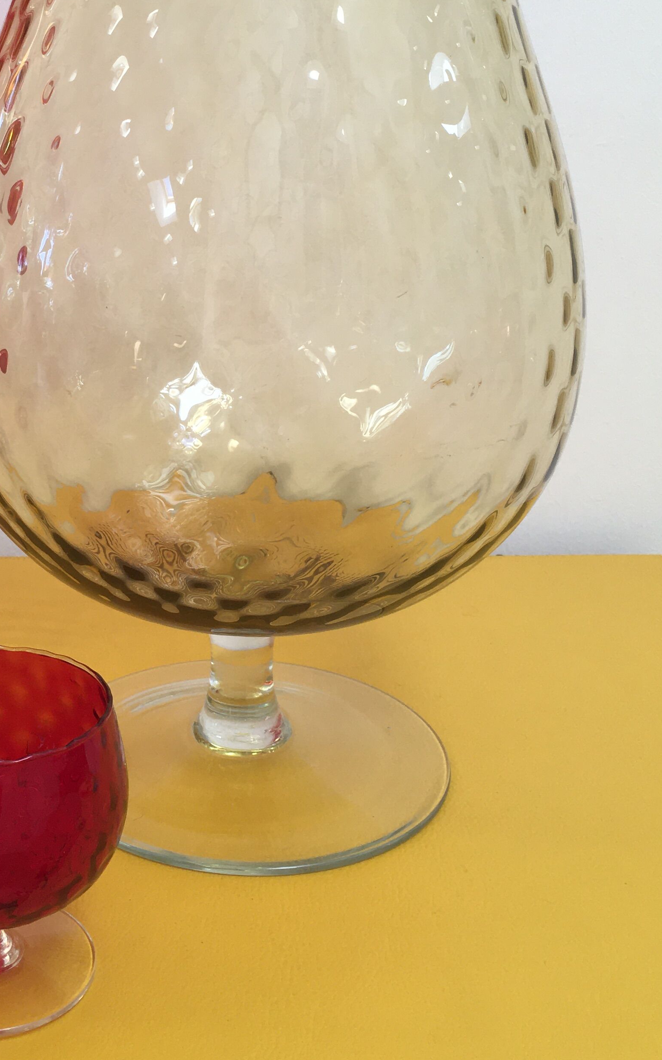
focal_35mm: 50
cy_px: 372
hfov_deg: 25.4
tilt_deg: -15.3
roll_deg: +0.9
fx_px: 1444
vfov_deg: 39.9
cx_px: 128
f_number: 2.2
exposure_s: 1/100
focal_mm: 4.15
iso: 40
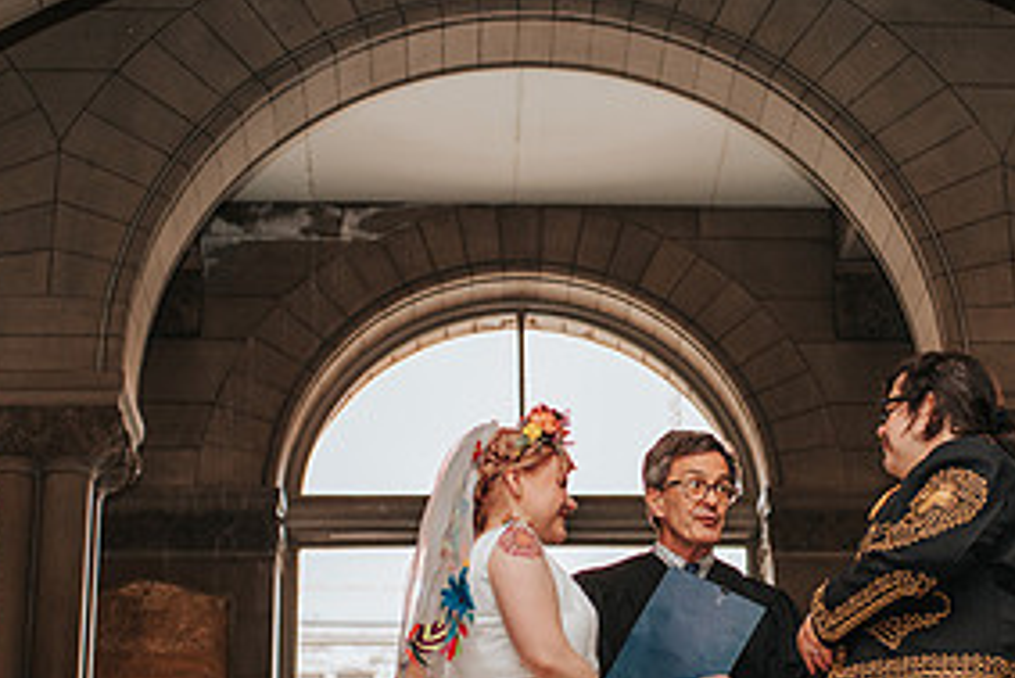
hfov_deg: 24.9
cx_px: 663
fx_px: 2285
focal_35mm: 81
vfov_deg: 16.8
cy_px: 529
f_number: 3.2
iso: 900
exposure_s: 1/200
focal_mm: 35
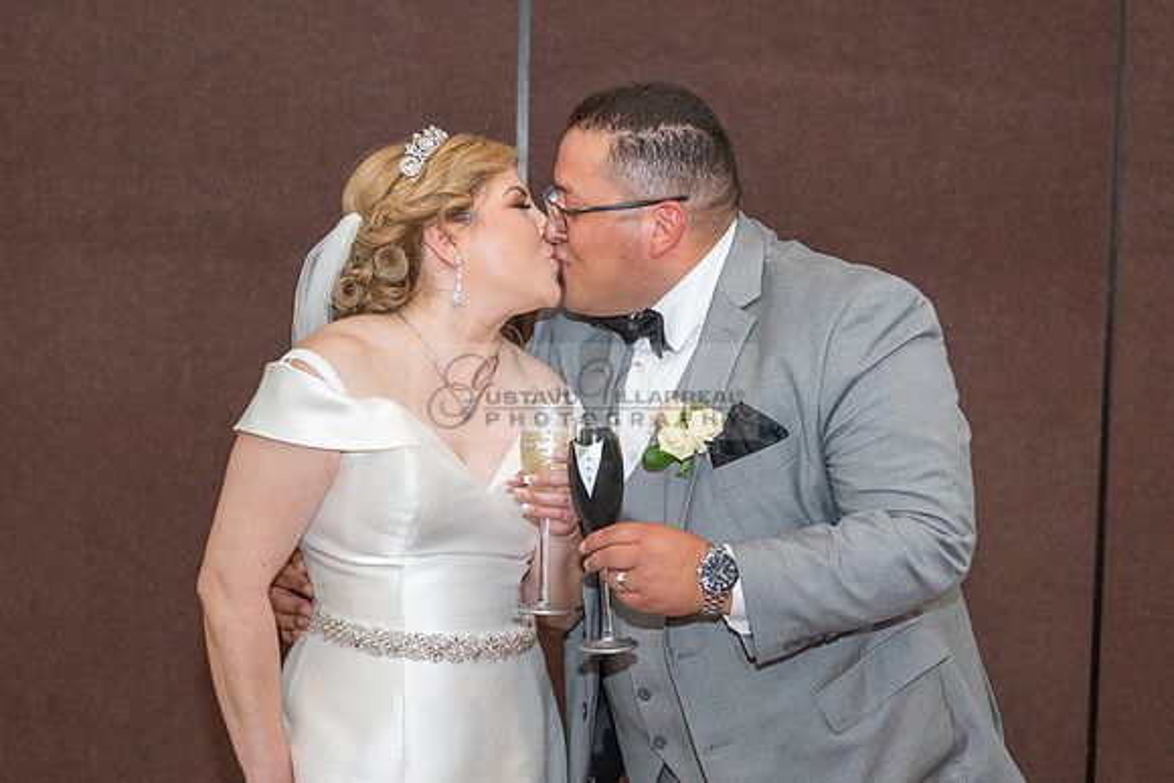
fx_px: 2269
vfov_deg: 19.6
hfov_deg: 29.0
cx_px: 563
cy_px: 487
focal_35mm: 70
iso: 800
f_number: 3.5
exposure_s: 1/125
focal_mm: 50
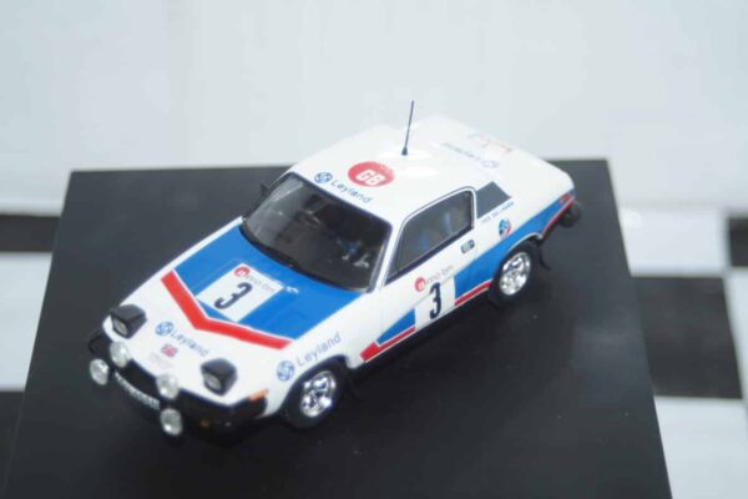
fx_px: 2181
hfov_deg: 19.5
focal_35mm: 105
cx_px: 374
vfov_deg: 13.0
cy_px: 250
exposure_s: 1/60
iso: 400
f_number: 5.6
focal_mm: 70
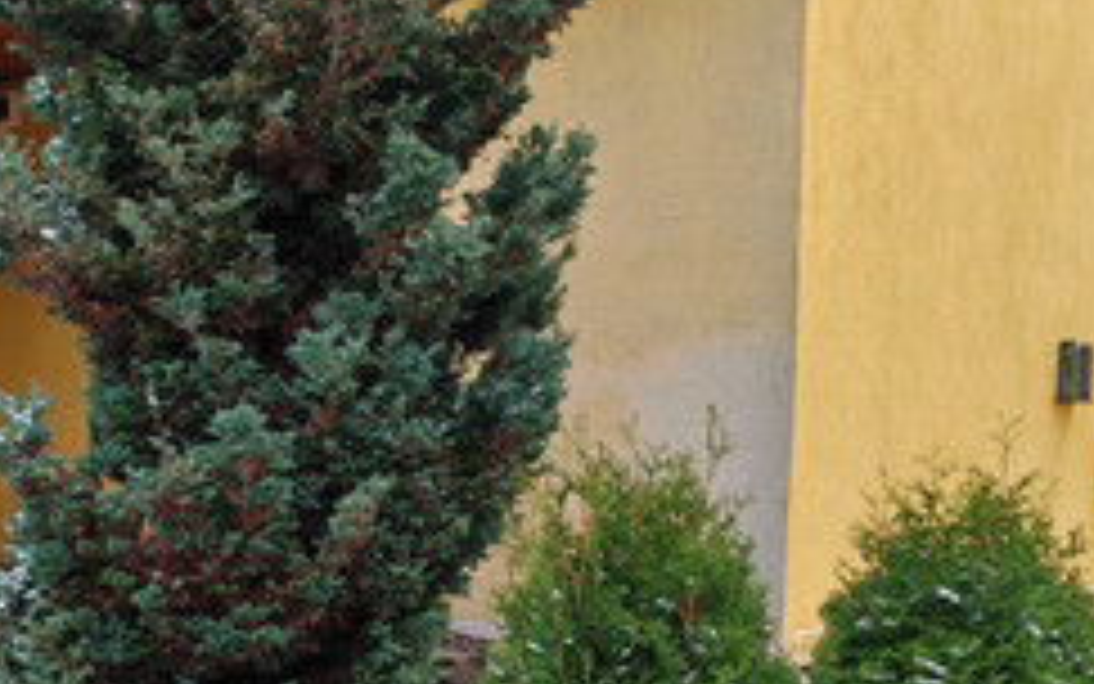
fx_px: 1759
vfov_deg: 21.4
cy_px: 637
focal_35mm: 59
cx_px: 185
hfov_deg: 33.3
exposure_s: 1/140
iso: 50
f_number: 1.6
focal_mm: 7.62
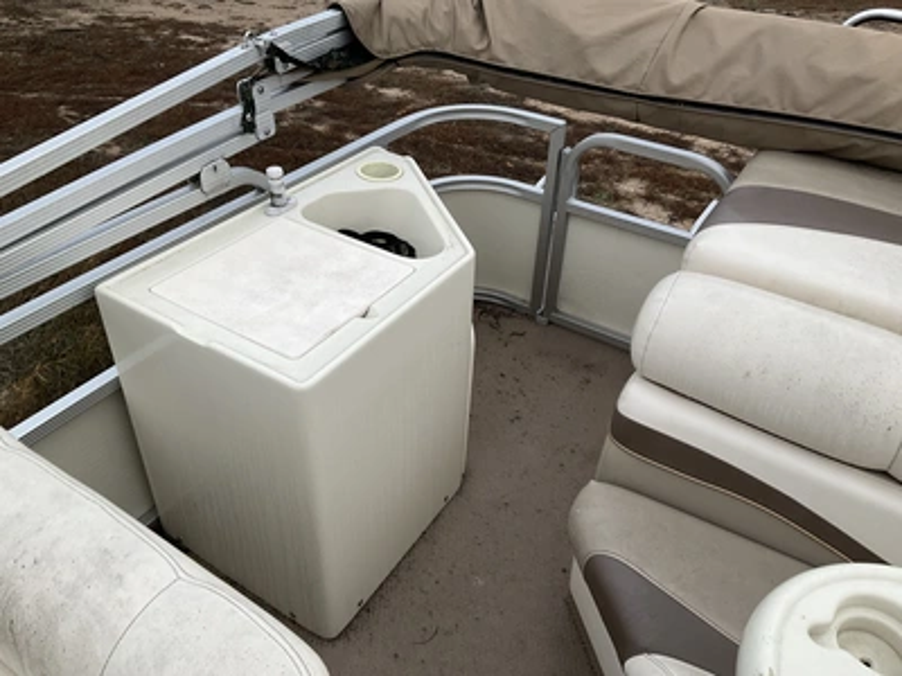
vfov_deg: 48.2
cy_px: 338
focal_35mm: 29
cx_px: 451
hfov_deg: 61.7
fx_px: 756
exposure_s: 1/214
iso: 20
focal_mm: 3
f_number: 1.8
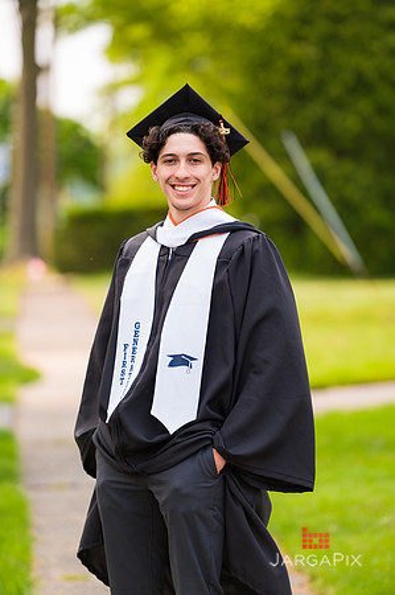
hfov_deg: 7.8
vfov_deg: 11.8
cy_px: 298
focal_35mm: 175
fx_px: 2887
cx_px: 198
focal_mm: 175
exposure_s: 1/640
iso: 200
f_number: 3.2
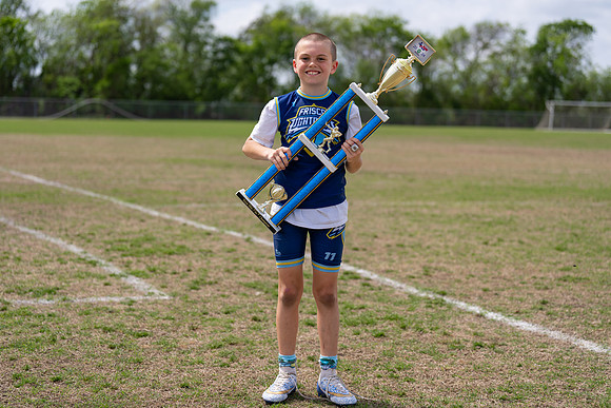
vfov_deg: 19.0
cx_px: 306
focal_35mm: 72
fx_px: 1220
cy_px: 204
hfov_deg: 28.1
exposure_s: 1/2000
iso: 100
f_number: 2.8
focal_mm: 70
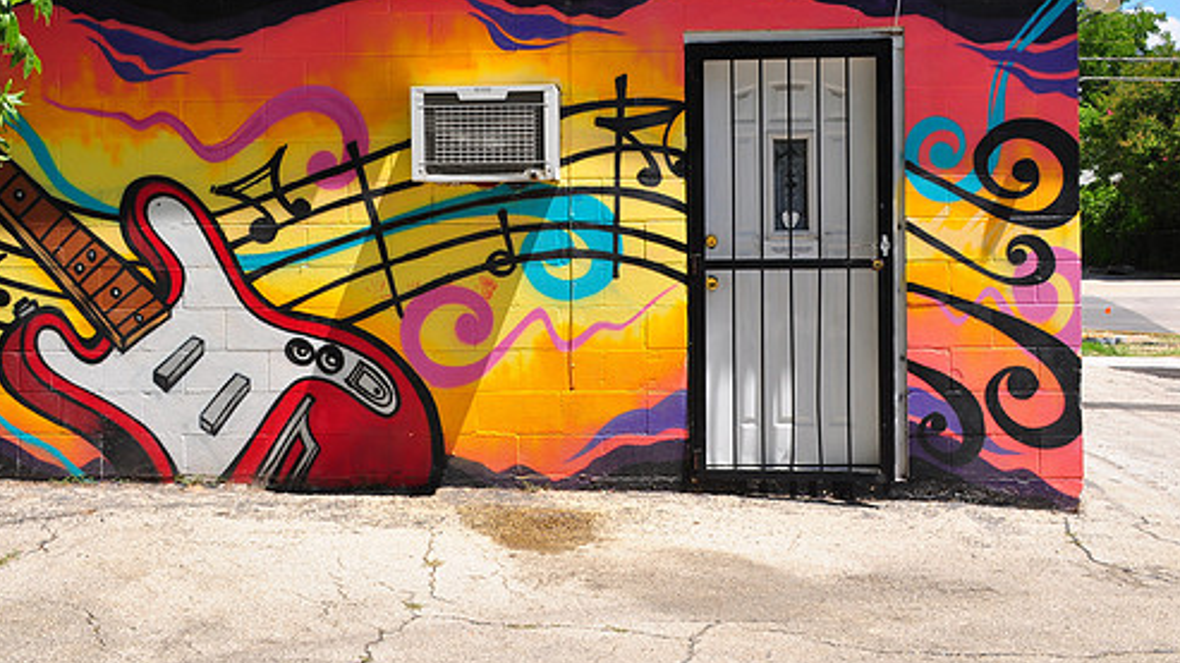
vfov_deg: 24.8
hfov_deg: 42.9
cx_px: 565
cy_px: 217
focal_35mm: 48
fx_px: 1501
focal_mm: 26
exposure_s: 1/125
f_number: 13
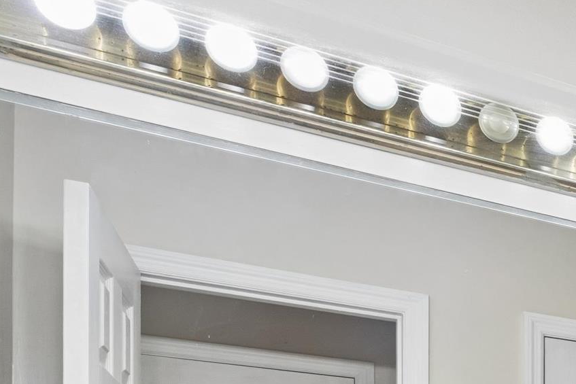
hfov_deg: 23.7
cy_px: 604
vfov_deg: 19.7
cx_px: 951
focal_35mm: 58
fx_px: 928
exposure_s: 1/1.25
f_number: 13
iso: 400
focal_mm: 16
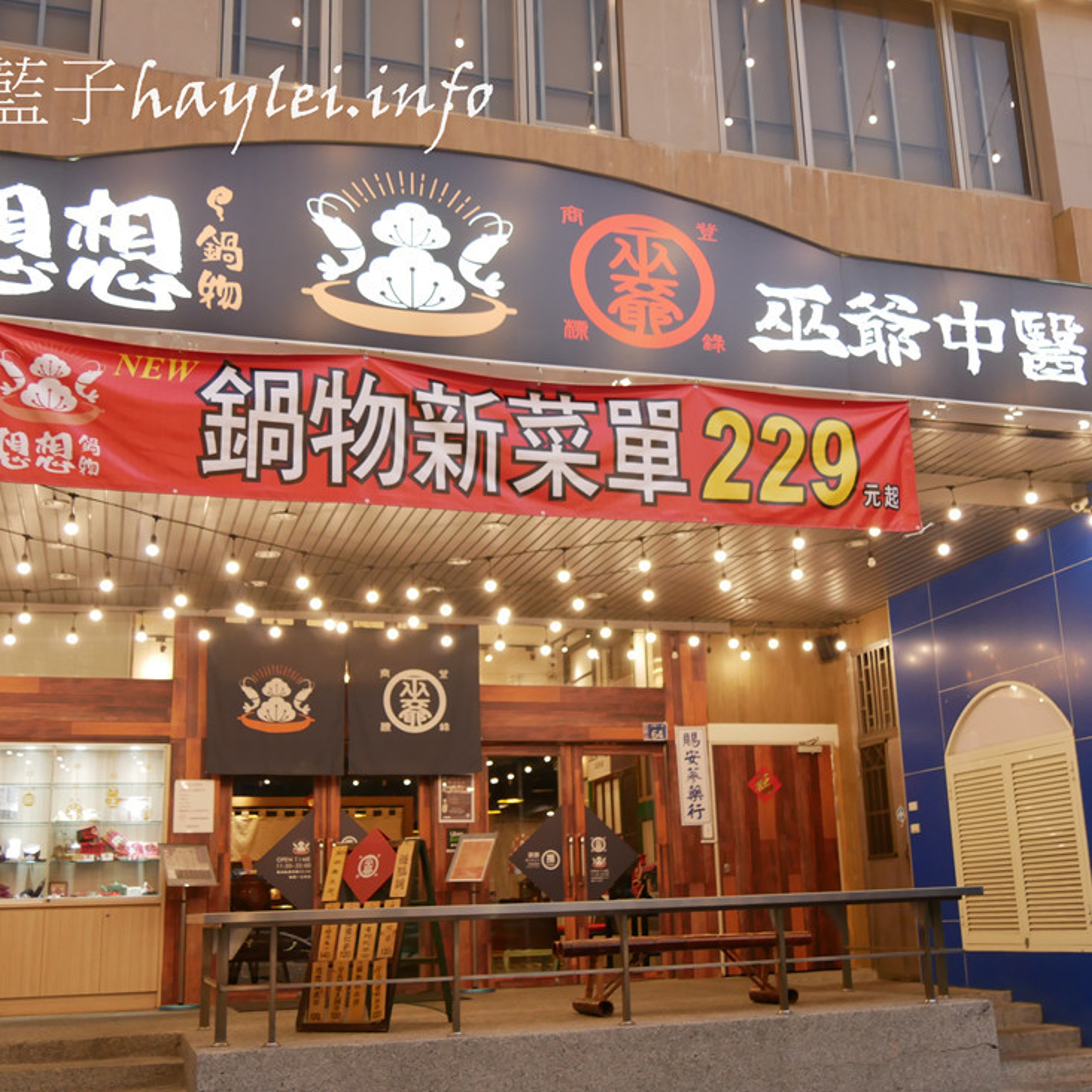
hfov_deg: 40.9
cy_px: 542
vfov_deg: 40.9
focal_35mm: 41
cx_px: 602
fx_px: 1463
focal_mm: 17
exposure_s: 1/60
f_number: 3.7
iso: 640
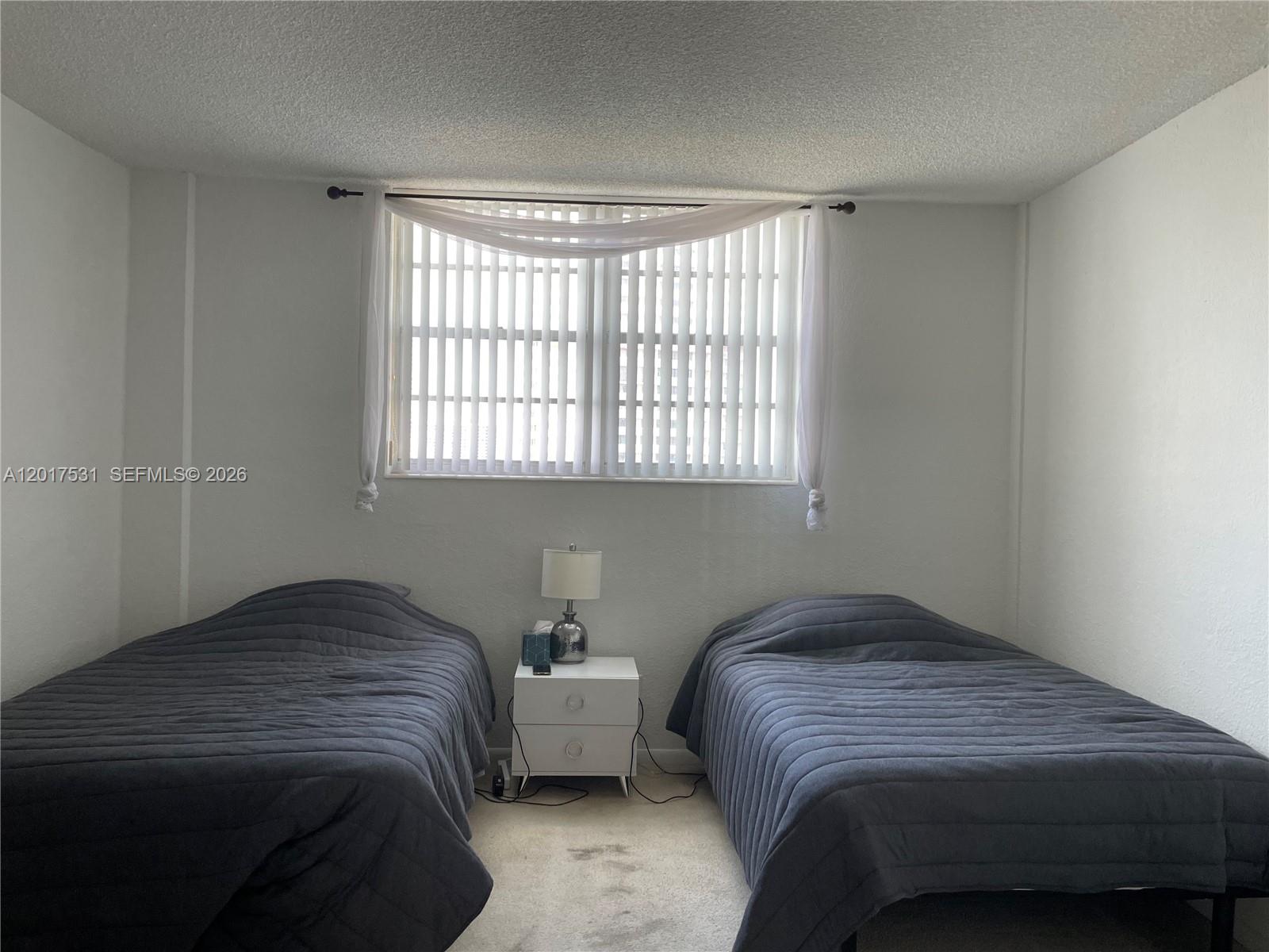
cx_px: 634
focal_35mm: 26
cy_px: 476
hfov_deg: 67.3
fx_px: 953
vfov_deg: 53.1
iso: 80
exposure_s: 1/120
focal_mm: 4.2
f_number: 1.6
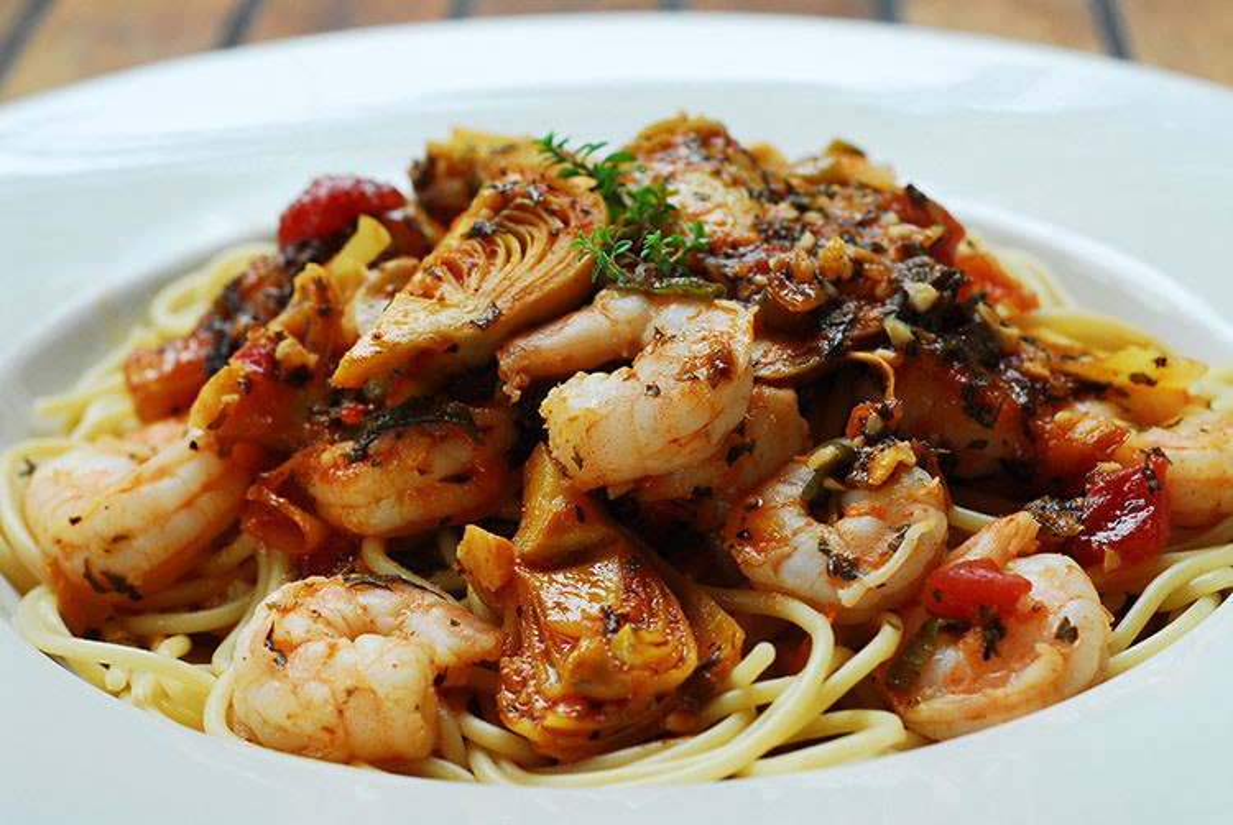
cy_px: 412
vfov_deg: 18.2
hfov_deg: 27.0
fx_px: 2572
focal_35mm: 75
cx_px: 616
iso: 400
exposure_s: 1/100
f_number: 6.3
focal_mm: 50
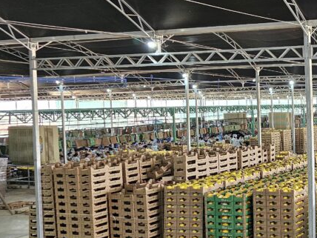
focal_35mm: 55
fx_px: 504
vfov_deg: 26.6
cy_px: 128
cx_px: 376
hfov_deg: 30.1
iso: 640
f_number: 1.7
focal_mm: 6.3
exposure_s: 1/240
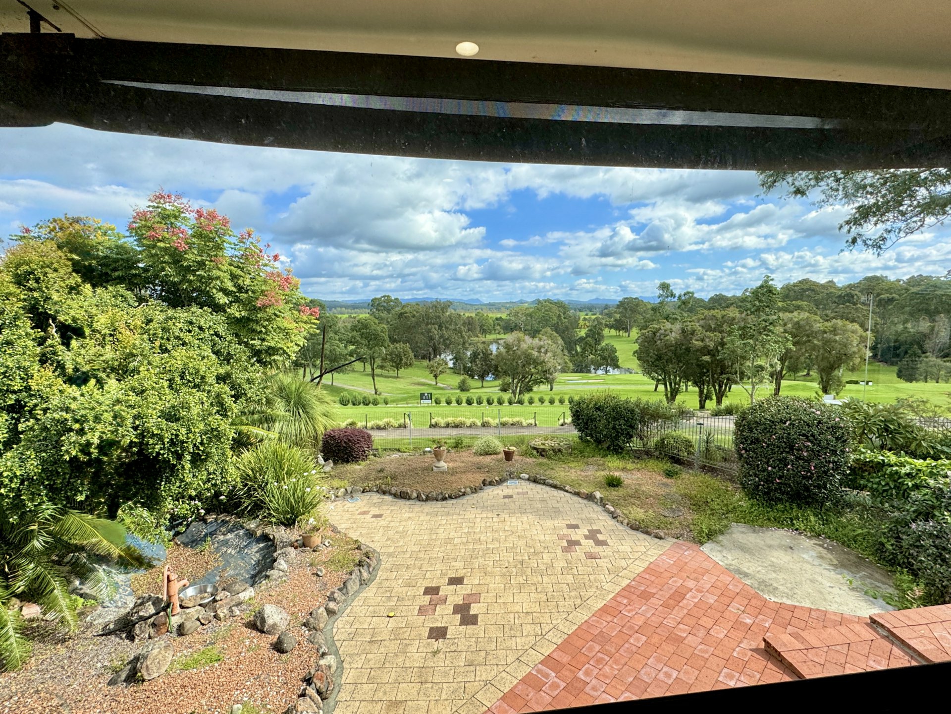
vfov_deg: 85.7
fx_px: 385
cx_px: 476
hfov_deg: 102.1
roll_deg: +0.0
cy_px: 357
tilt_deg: -5.6
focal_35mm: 14
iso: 50
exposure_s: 1/1672
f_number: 2.2
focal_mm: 2.22
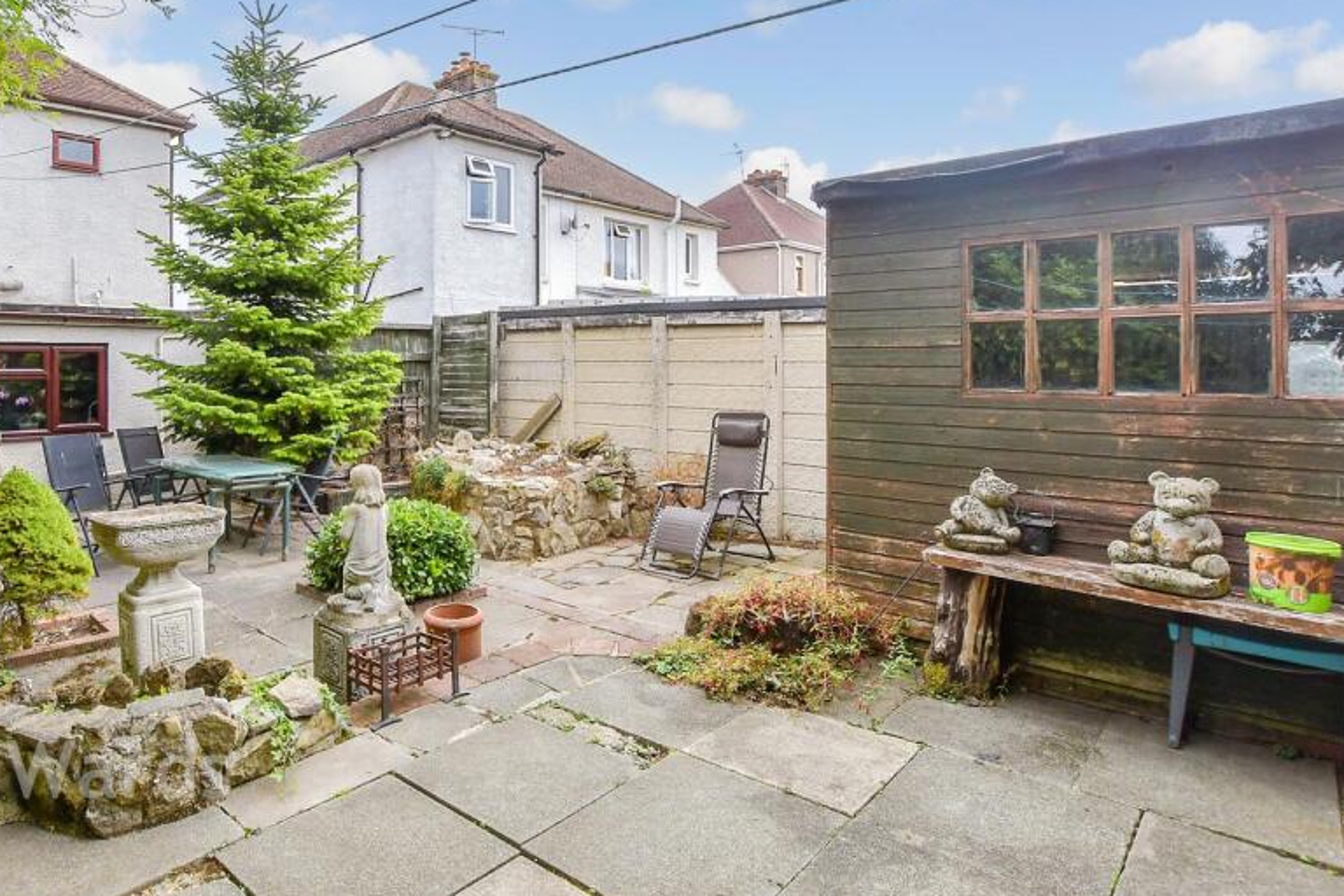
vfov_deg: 61.4
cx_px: 509
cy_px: 361
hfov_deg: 82.5
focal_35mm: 20
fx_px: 747
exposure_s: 1/200
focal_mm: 10
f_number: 8
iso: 320
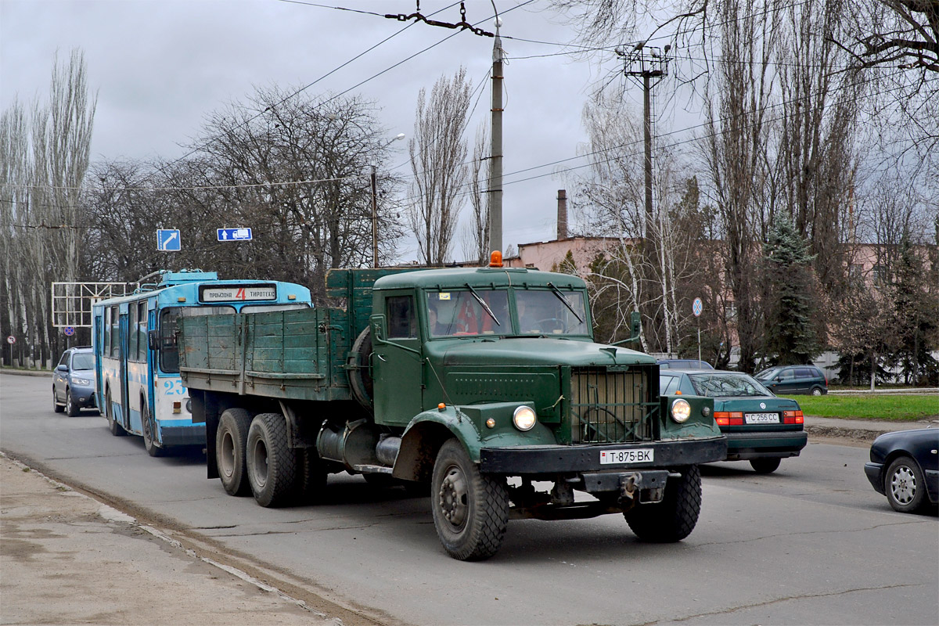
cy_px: 313
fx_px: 1252
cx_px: 470
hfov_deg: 41.1
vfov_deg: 28.1
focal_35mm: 48
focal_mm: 32
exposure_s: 1/250
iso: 140
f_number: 4.5
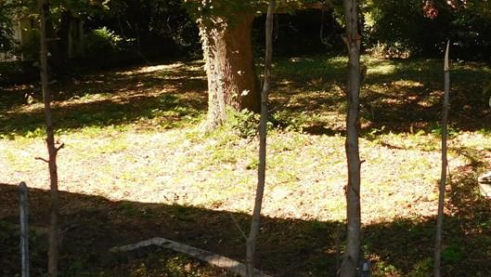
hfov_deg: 34.9
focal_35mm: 59
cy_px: 89
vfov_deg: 20.3
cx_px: 349
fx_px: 768
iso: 125
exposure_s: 1/250
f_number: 3.2
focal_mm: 4.9
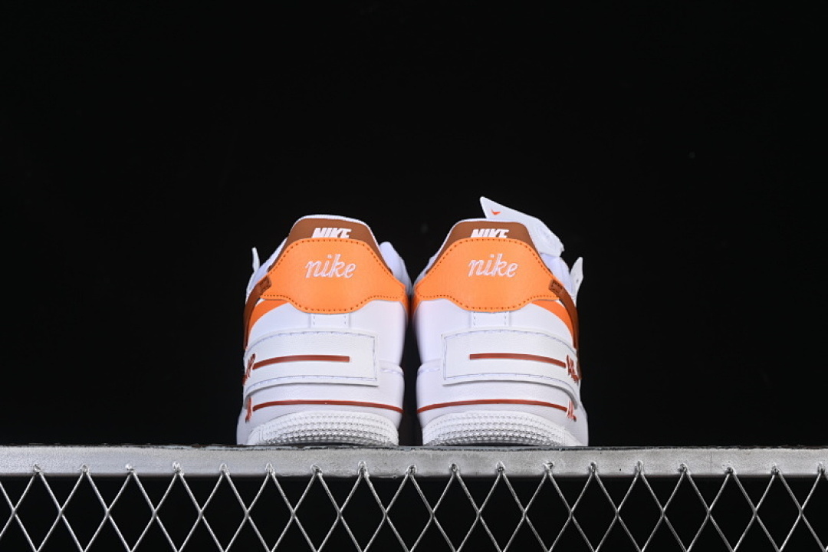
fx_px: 1725
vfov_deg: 18.2
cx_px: 414
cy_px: 276
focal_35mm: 75
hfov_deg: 27.0
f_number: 8
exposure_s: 1/80
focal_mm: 50
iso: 160
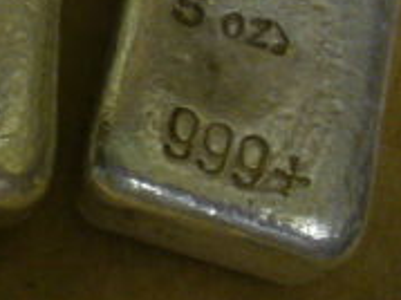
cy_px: -11
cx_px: -269
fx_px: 1435
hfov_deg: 14.4
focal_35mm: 124
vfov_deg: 11.8
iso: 200
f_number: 2.8
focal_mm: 6.1
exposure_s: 1/8
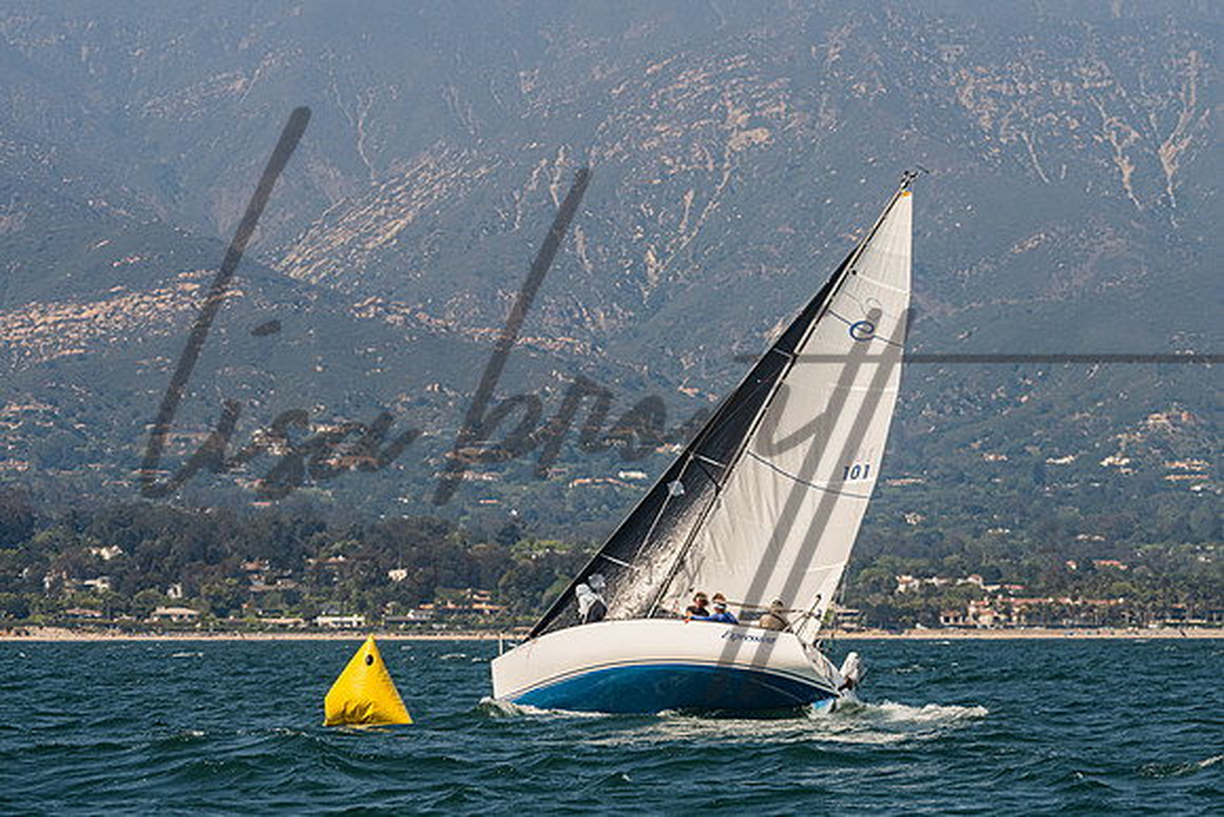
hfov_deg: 10.2
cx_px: 622
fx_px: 6855
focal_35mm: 202
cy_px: 303
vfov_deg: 6.8
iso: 400
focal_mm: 145
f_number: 8
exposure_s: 1/2000
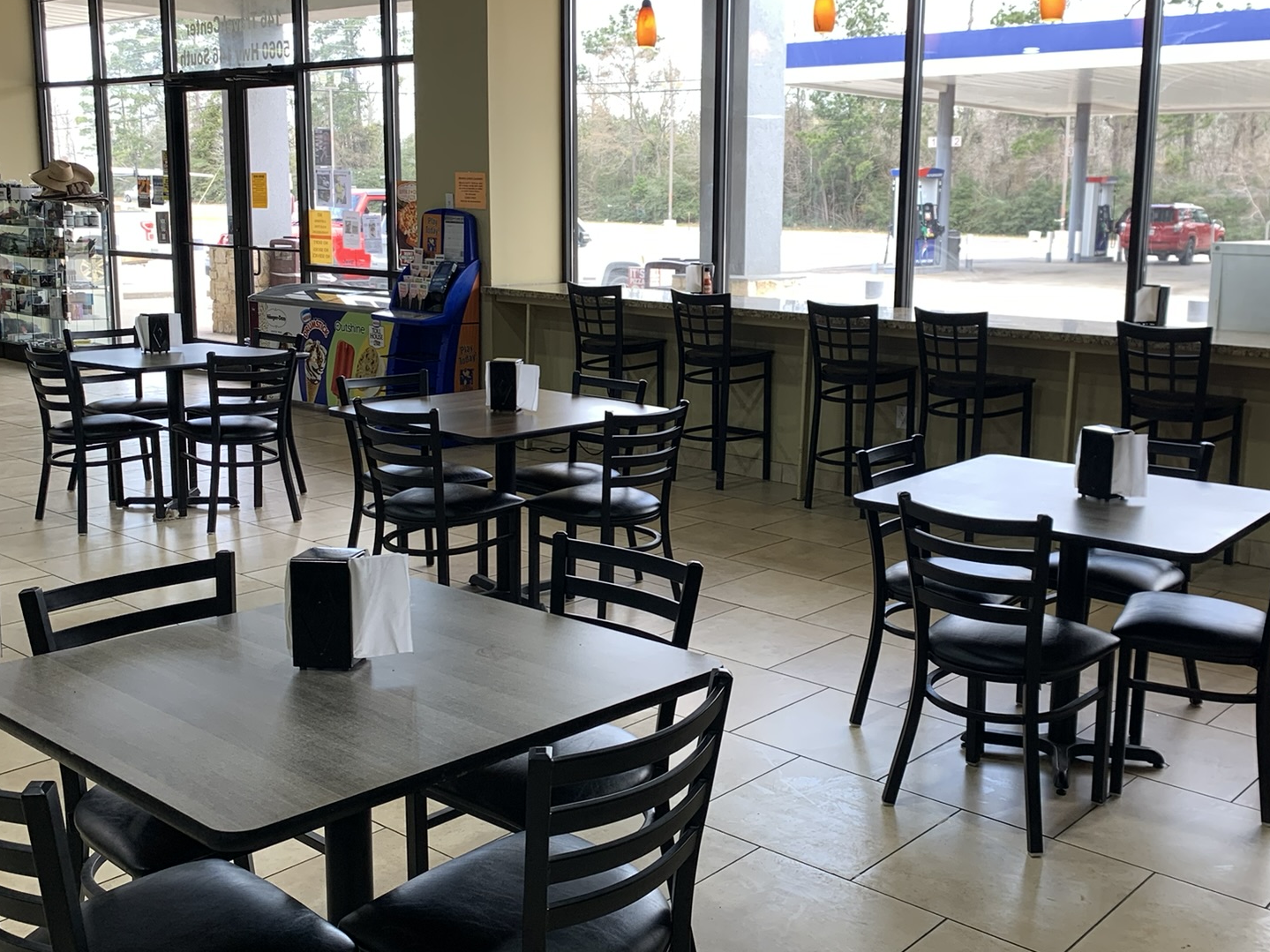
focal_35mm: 37
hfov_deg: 50.1
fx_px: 1357
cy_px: 444
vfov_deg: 38.6
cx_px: 701
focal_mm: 4.25
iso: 25
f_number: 1.8
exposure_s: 1/128
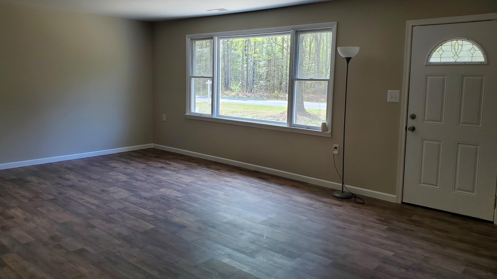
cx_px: 248
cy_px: 120
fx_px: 382
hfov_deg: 66.1
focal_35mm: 29
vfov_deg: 40.1
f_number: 2.4
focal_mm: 4.3
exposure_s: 1/120
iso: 50
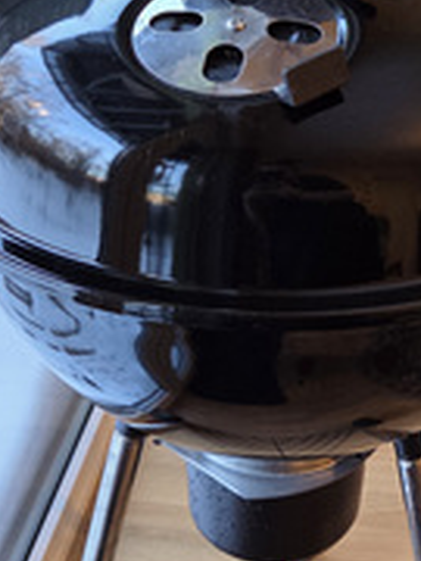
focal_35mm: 64
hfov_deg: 22.6
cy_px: 262
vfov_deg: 30.3
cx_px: 338
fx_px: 1038
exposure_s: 1/100
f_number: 1.8
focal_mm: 5.4
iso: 160
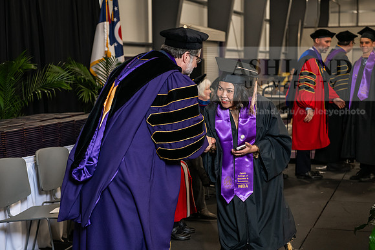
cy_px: 125
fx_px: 729
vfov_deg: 19.5
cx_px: 188
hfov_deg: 28.8
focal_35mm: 70
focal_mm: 70
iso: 2000
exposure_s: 1/200
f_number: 5
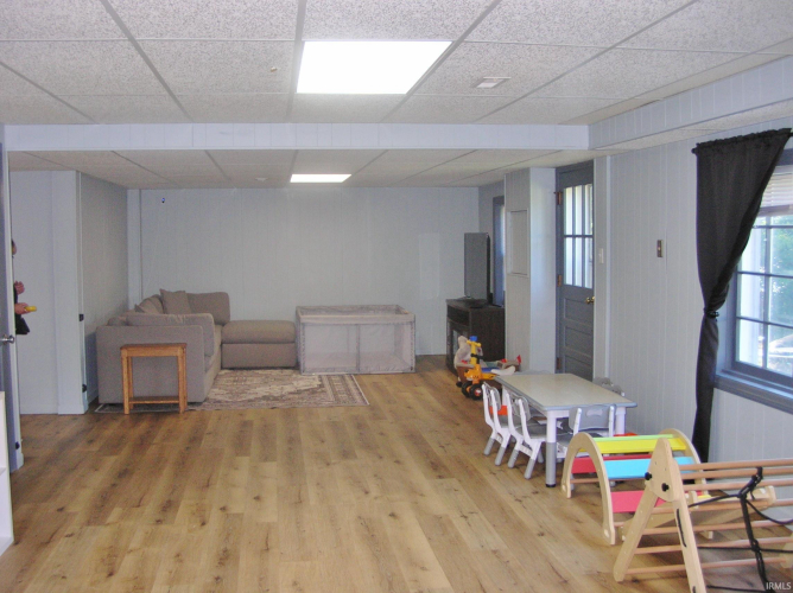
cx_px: 396
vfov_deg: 39.6
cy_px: 296
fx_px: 824
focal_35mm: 36
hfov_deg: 51.4
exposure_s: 1/60.1
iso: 85
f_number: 2.7
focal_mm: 6
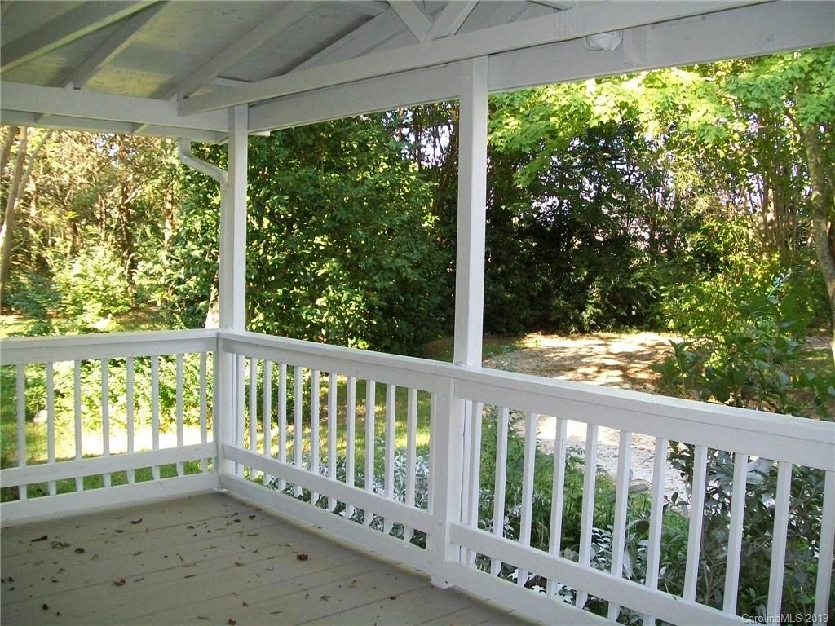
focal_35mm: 36
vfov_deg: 39.7
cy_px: 313
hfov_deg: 51.4
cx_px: 418
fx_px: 868
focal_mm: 6
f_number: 2.7
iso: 160
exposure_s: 1/100
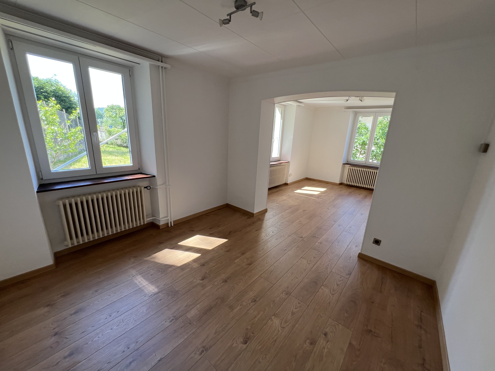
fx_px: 186
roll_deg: -2.7
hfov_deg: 106.2
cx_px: 248
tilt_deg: -14.8
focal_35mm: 13
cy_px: 186
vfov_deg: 89.9
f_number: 1.8
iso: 50
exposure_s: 1/99
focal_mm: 1.57
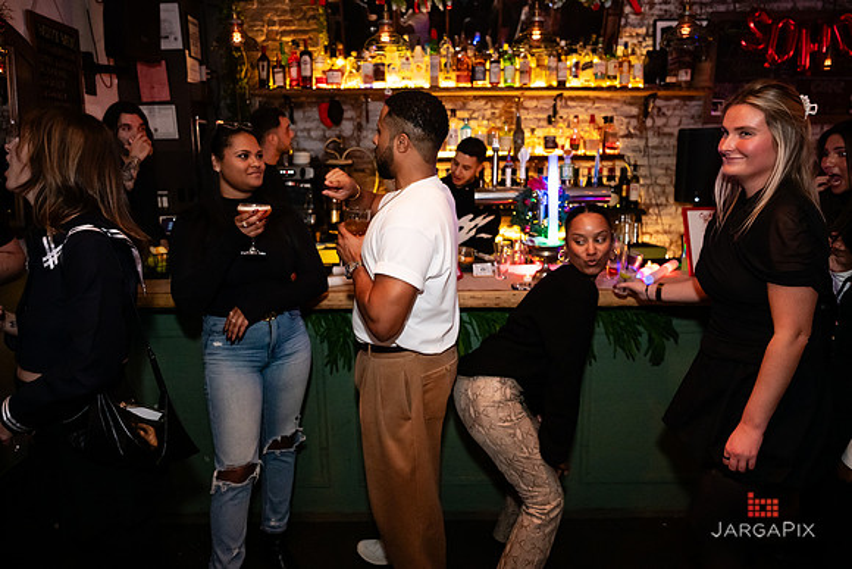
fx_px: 596
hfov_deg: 71.1
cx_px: 426
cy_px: 284
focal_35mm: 25
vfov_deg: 51.0
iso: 3200
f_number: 2.8
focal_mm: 24
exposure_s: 1/100
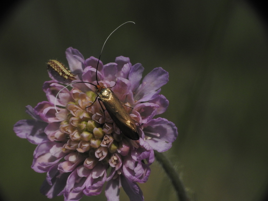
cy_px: 100
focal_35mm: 105
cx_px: 134
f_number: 7.6
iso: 400
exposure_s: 1/3200
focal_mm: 18.8
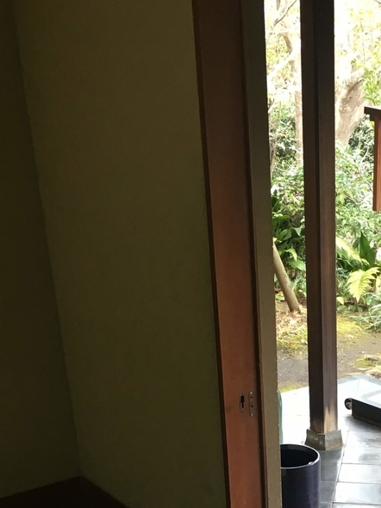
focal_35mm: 59
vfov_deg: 30.8
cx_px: 324
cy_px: 484
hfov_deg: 24.3
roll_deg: +0.4
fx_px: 866
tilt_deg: -24.0
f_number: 2.2
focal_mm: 4.15
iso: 64
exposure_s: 1/30
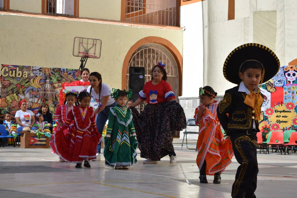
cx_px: 148
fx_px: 681
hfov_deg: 24.6
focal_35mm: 82
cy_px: 99
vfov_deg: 16.6
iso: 200
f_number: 8
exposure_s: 1/250
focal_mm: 55
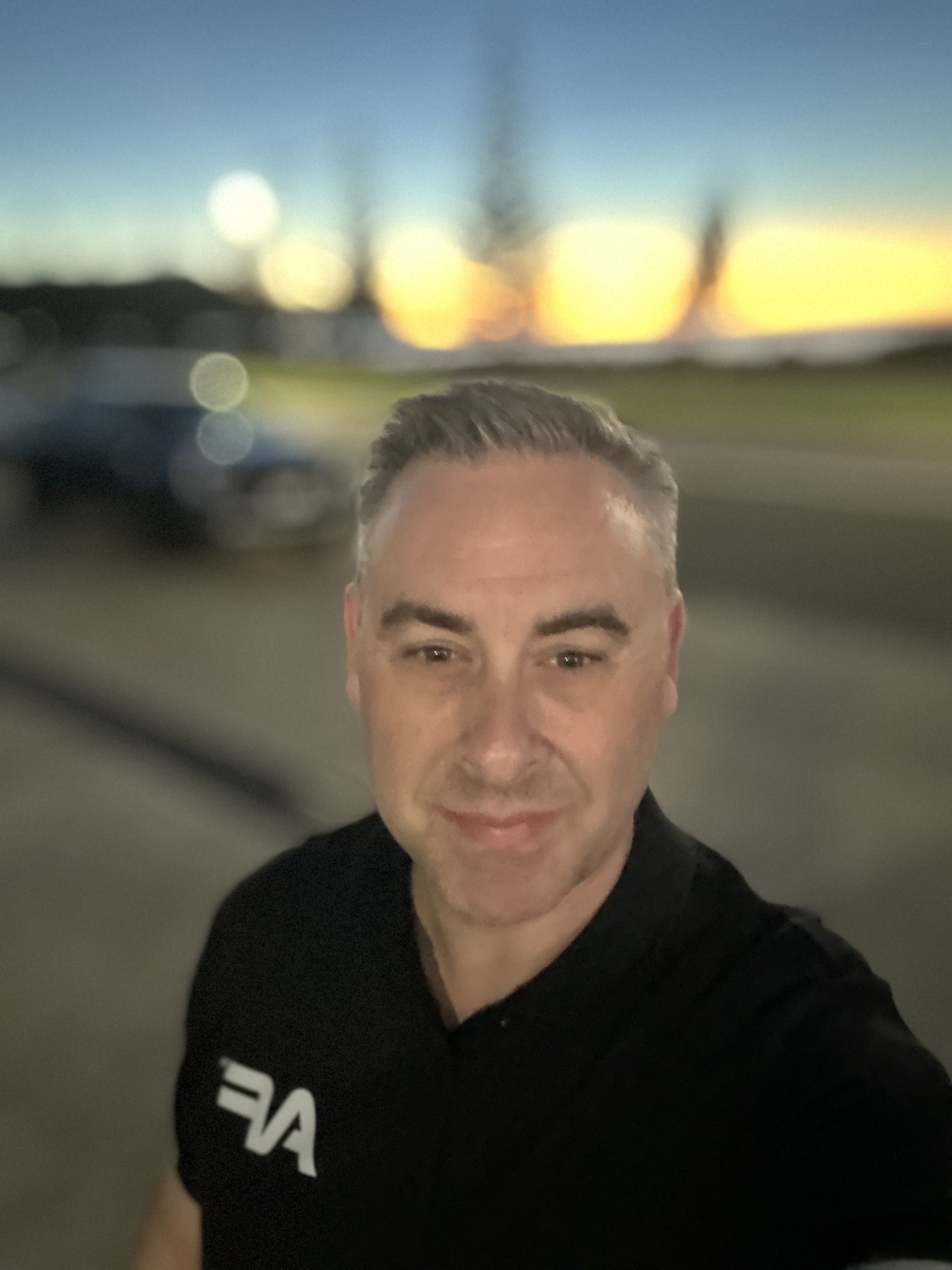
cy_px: 635
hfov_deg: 46.8
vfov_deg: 60.0
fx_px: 1100
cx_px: 476
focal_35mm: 30
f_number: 1.9
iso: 1250
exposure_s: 1/14
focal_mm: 2.69
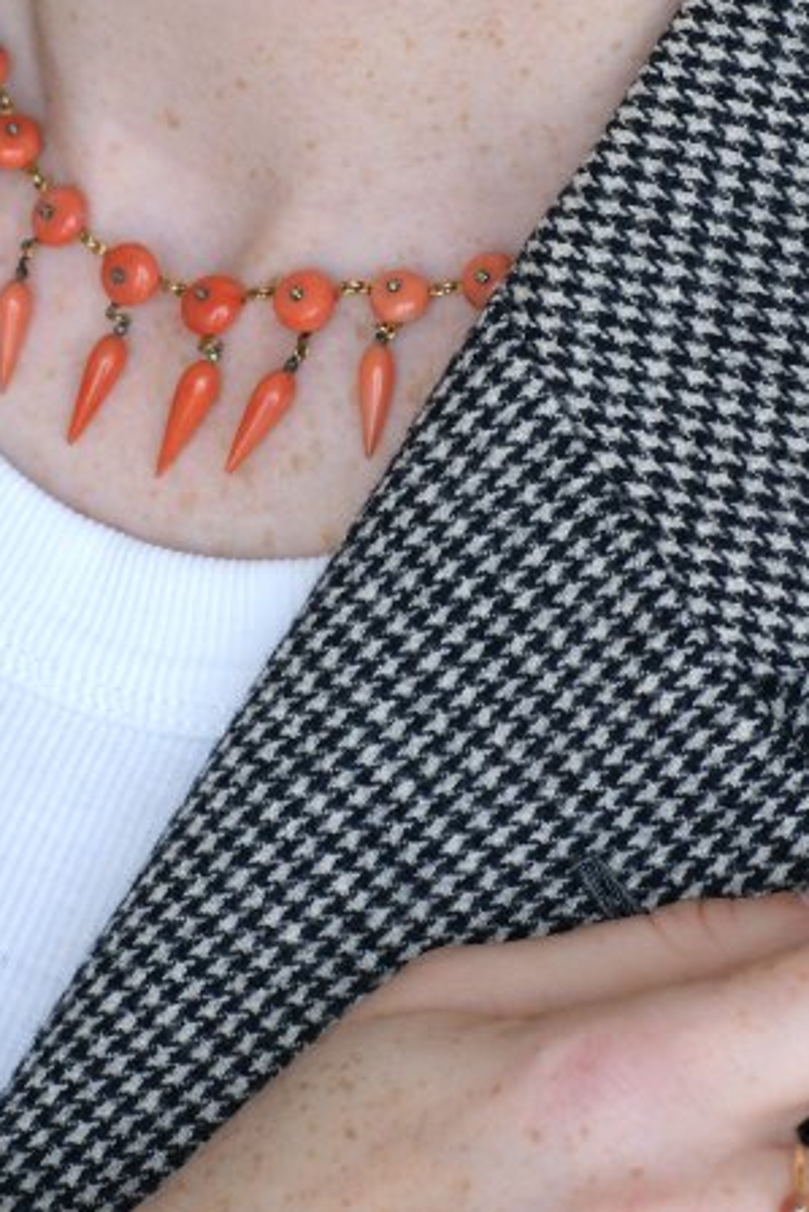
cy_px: 319
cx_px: 319
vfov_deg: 7.3
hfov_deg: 4.9
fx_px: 9464
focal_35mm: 281
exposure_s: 1/160
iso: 200
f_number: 4
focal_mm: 70
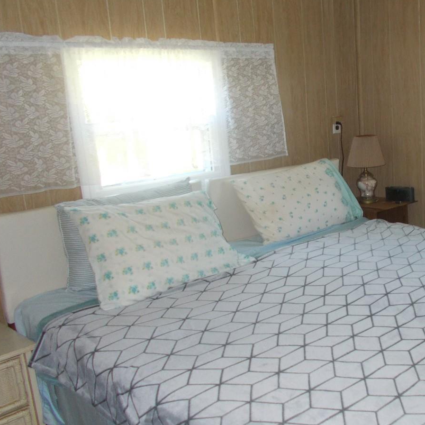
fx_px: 570
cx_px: 343
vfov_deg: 40.9
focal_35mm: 41
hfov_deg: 39.3
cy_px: 218
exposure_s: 1/25
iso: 200
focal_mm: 4.6
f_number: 3.2
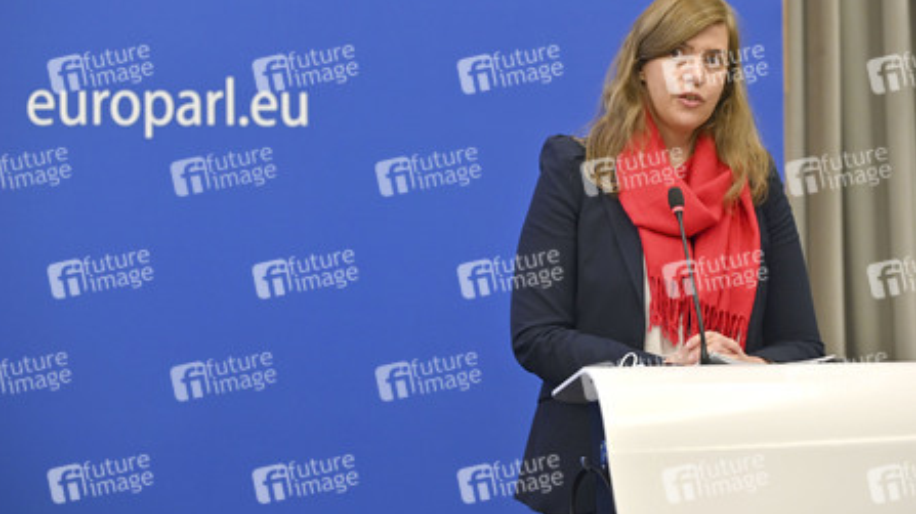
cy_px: 223
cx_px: 456
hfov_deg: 19.3
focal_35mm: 111
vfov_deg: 10.9
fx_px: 2695
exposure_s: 1/250
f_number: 2.8
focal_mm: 105
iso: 800
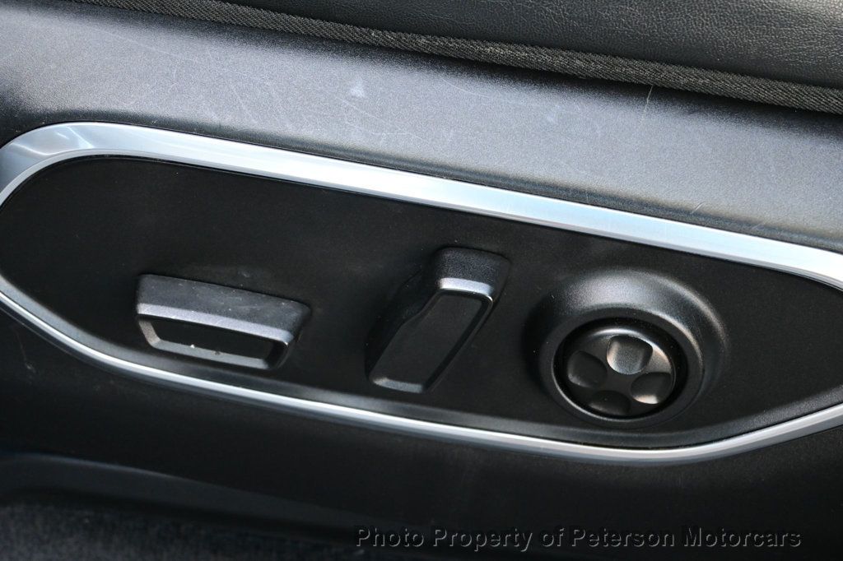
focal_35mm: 62
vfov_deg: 22.1
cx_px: 422
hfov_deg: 32.6
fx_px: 1440
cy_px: 280
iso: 1600
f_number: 5.6
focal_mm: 41
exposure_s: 1/60
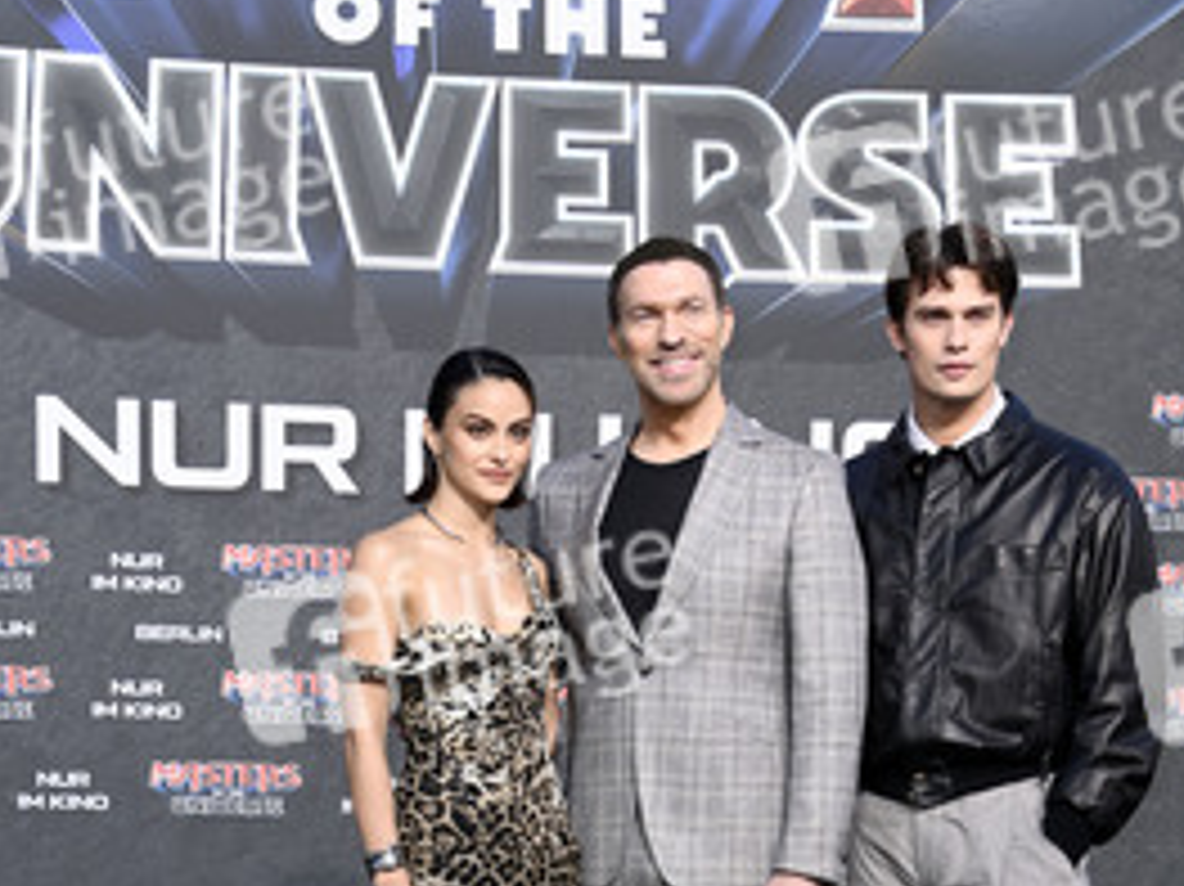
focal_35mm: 114
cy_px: 864
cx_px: 590
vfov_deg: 12.8
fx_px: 3897
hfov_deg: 17.3
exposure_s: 1/250
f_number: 6.3
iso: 250
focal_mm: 78
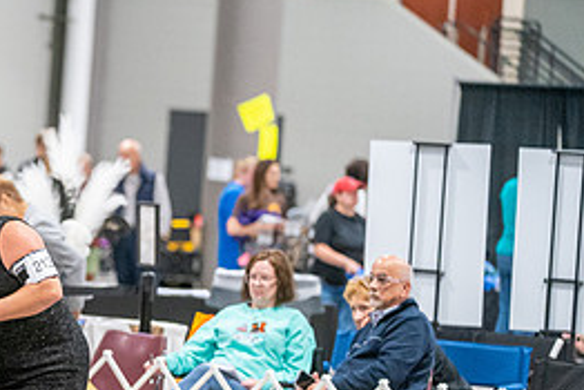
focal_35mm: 288
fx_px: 4674
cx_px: -36
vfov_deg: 4.8
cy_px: 298
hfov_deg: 7.1
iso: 5000
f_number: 2.8
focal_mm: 130
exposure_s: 1/250
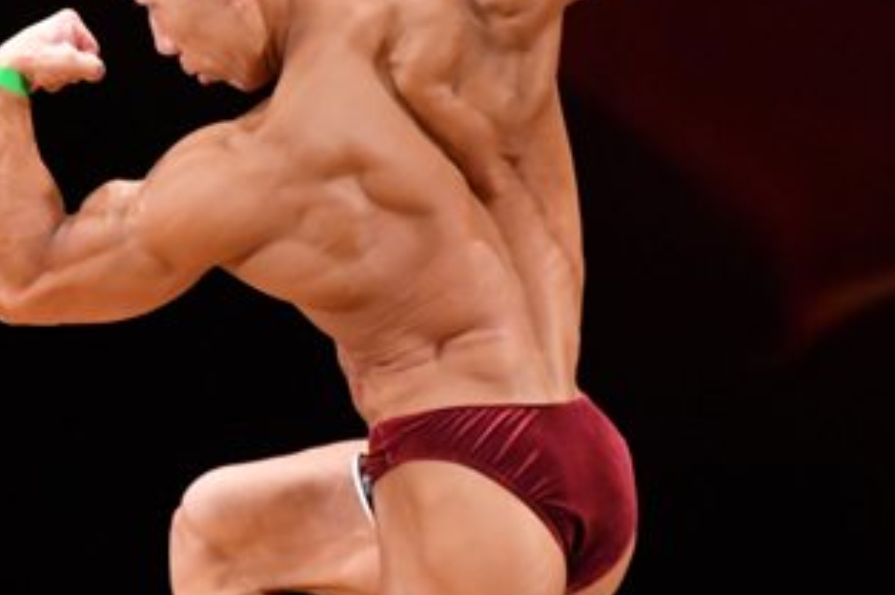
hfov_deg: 2.4
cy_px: 240
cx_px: 279
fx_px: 21209
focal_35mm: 854
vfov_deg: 1.6
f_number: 5.6
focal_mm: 230
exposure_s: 1/400
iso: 4000
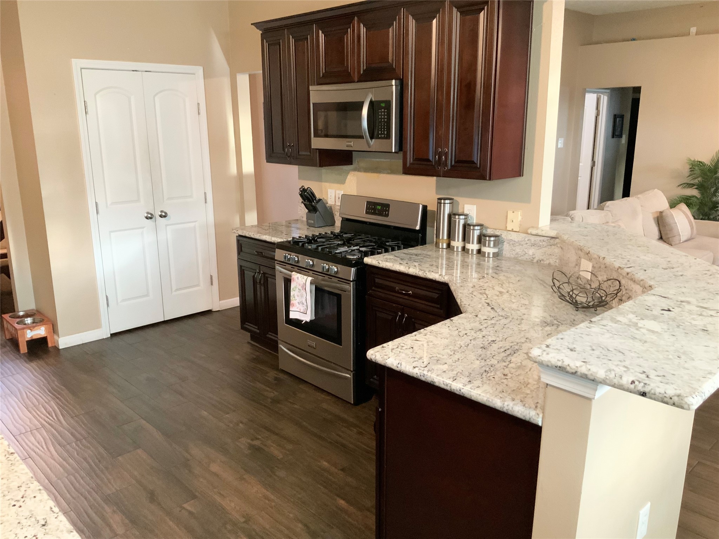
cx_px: 360
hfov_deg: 61.7
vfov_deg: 48.2
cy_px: 270
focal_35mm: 29
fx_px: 602
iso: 320
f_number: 1.8
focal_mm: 3
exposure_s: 1/40
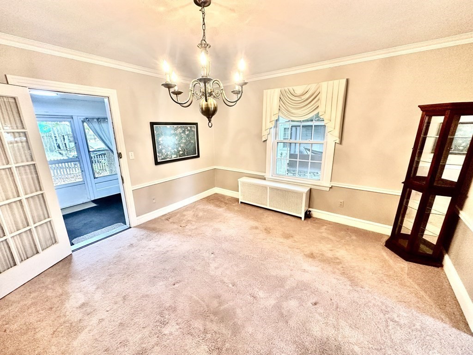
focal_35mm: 14
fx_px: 191
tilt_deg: -14.6
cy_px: 178
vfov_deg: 85.7
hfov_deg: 102.1
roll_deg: +0.8
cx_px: 236
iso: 250
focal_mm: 2.22
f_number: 2.2
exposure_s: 1/60
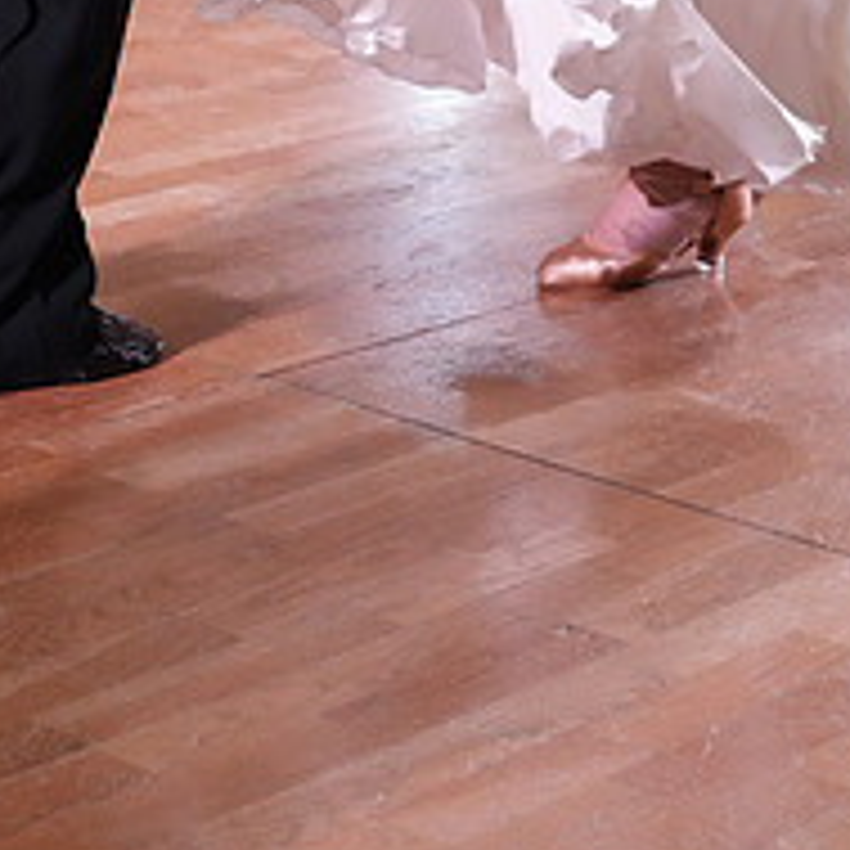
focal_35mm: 112
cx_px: 133
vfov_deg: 14.5
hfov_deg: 15.4
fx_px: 3111
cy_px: -409
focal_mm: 43
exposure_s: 1/320
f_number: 5
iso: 5000
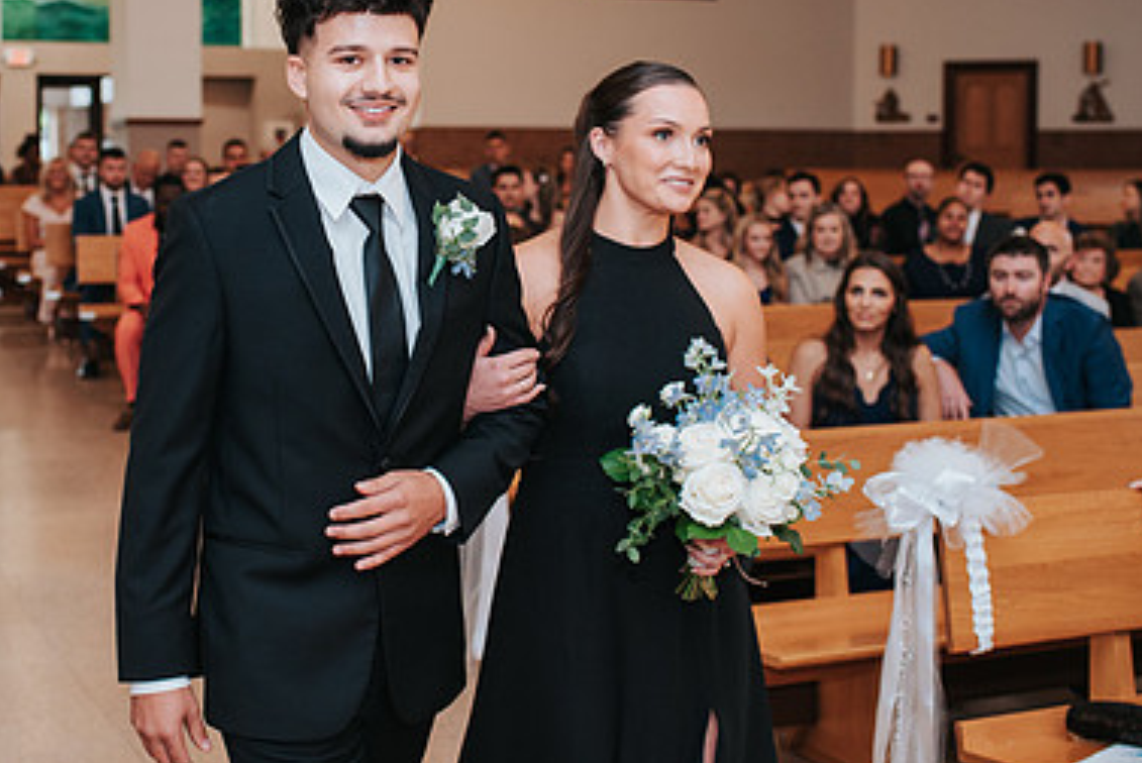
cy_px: 277
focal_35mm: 59
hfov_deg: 33.6
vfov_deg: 23.0
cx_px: 379
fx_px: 1873
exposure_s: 1/125
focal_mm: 35
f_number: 2.8
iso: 1000
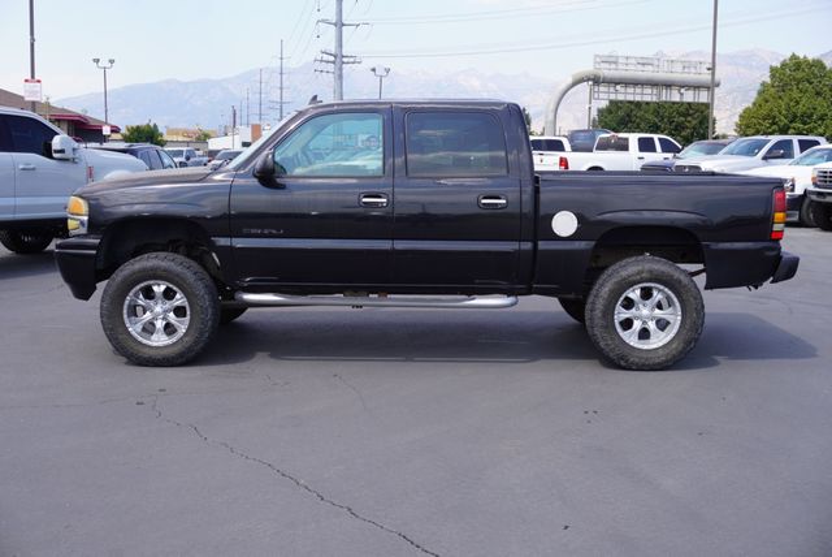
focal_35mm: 40
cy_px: 278
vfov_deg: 33.1
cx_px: 416
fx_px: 937
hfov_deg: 47.9
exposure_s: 1/100
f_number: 8
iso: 100
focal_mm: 27
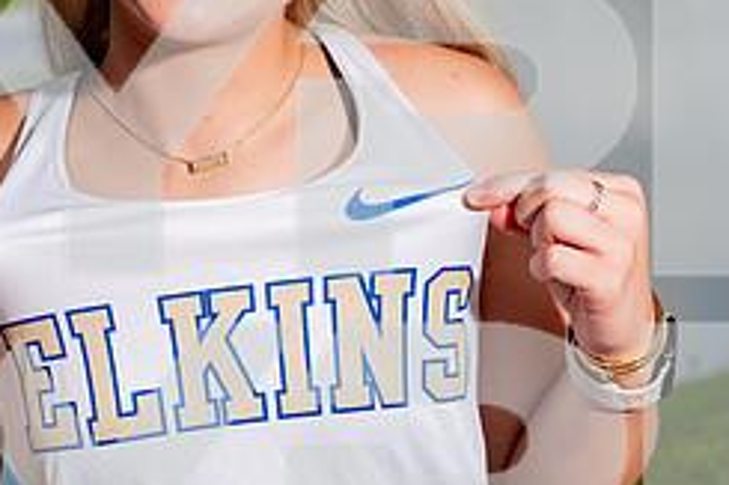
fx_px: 2347
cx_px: 238
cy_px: 121
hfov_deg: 17.6
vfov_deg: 11.8
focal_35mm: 116
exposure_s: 1/640
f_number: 5.6
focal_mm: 49
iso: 100
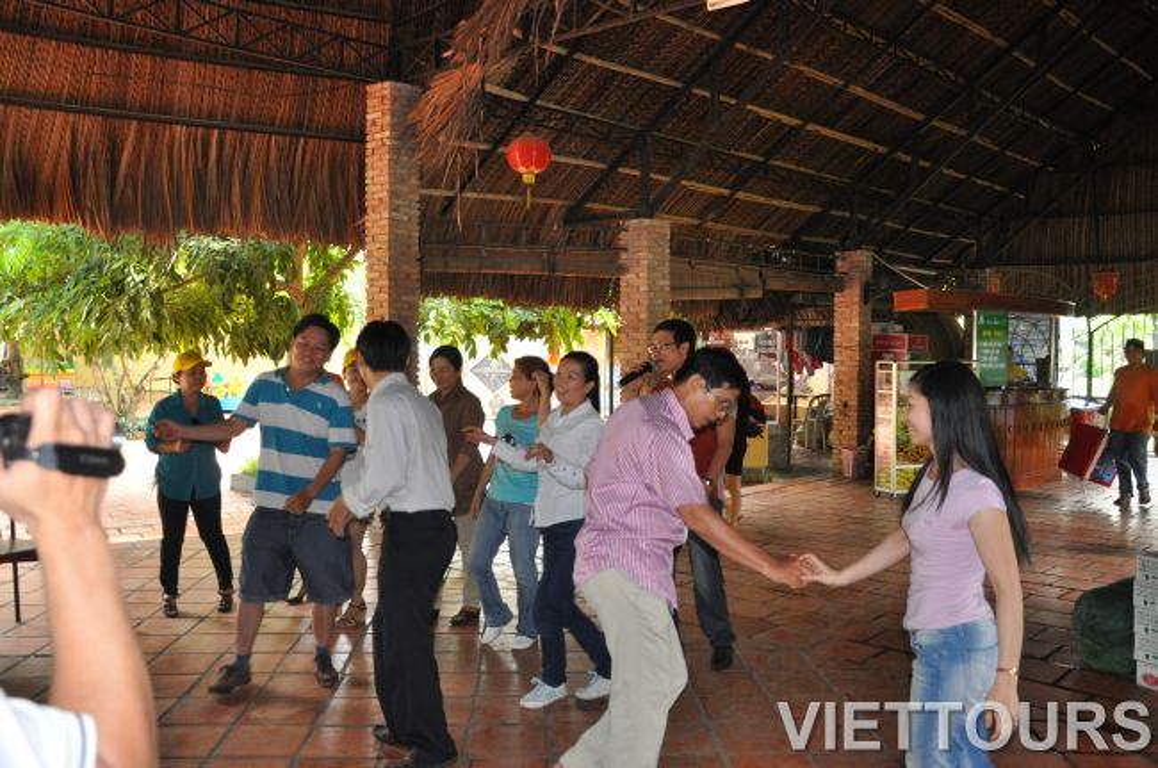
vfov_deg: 41.6
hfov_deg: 59.6
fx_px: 1011
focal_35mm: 32
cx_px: 579
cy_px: 384
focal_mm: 21
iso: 800
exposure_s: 1/80
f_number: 3.8
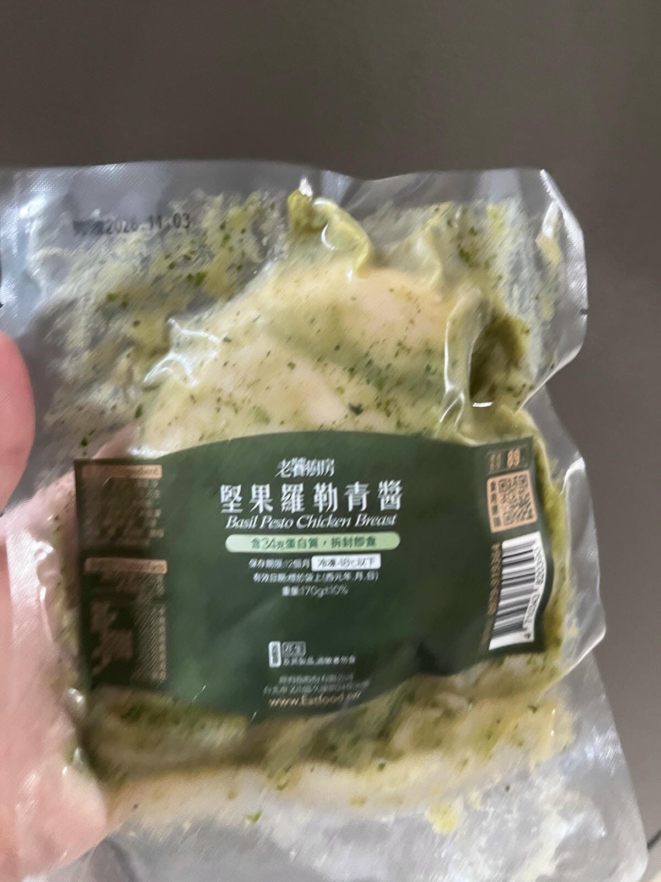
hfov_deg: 53.1
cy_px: 441
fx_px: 662
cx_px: 330
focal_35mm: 26
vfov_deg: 67.3
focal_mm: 5.1
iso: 500
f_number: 1.6
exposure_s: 1/40
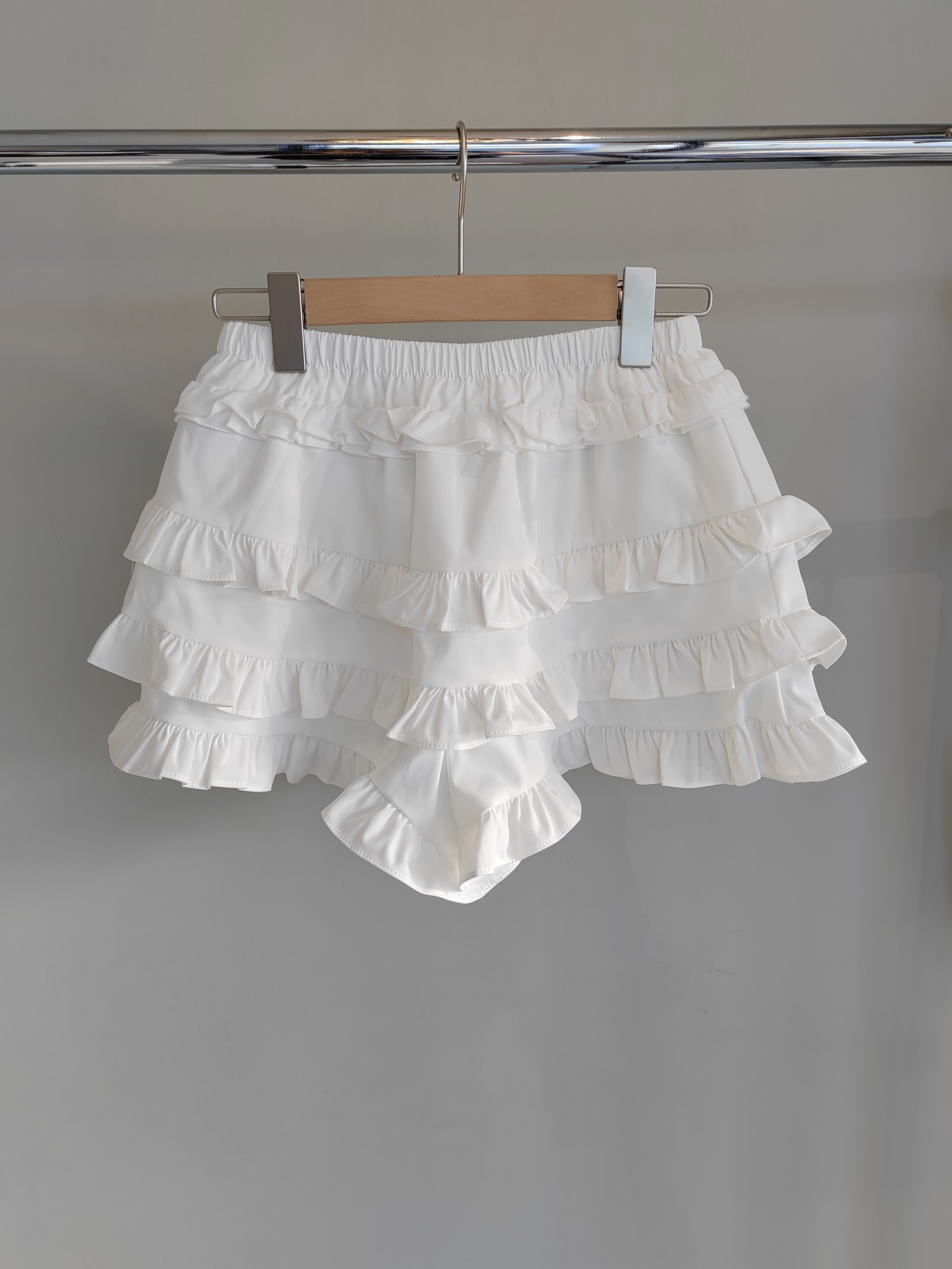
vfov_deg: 65.3
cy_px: 634
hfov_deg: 51.4
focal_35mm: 27
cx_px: 476
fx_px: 990
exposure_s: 1/100
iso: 160
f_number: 1.9
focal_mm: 5.52
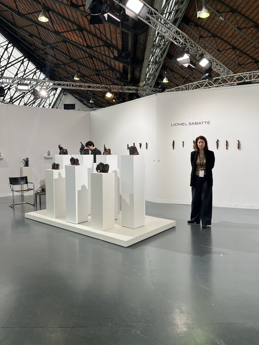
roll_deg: +0.7
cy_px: 172
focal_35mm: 26
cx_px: 130
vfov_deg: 67.3
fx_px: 259
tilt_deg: -4.9
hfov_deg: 53.1
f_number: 1.6
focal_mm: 5.1
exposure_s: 1/122
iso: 32
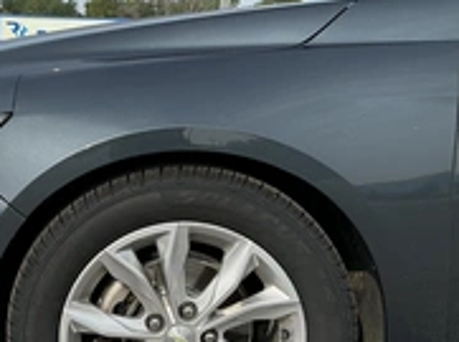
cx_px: 53
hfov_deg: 30.0
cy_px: 246
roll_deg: -1.4
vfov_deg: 23.4
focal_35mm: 62
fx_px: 820
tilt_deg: -11.3
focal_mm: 3
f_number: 1.8
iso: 25
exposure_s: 1/1279
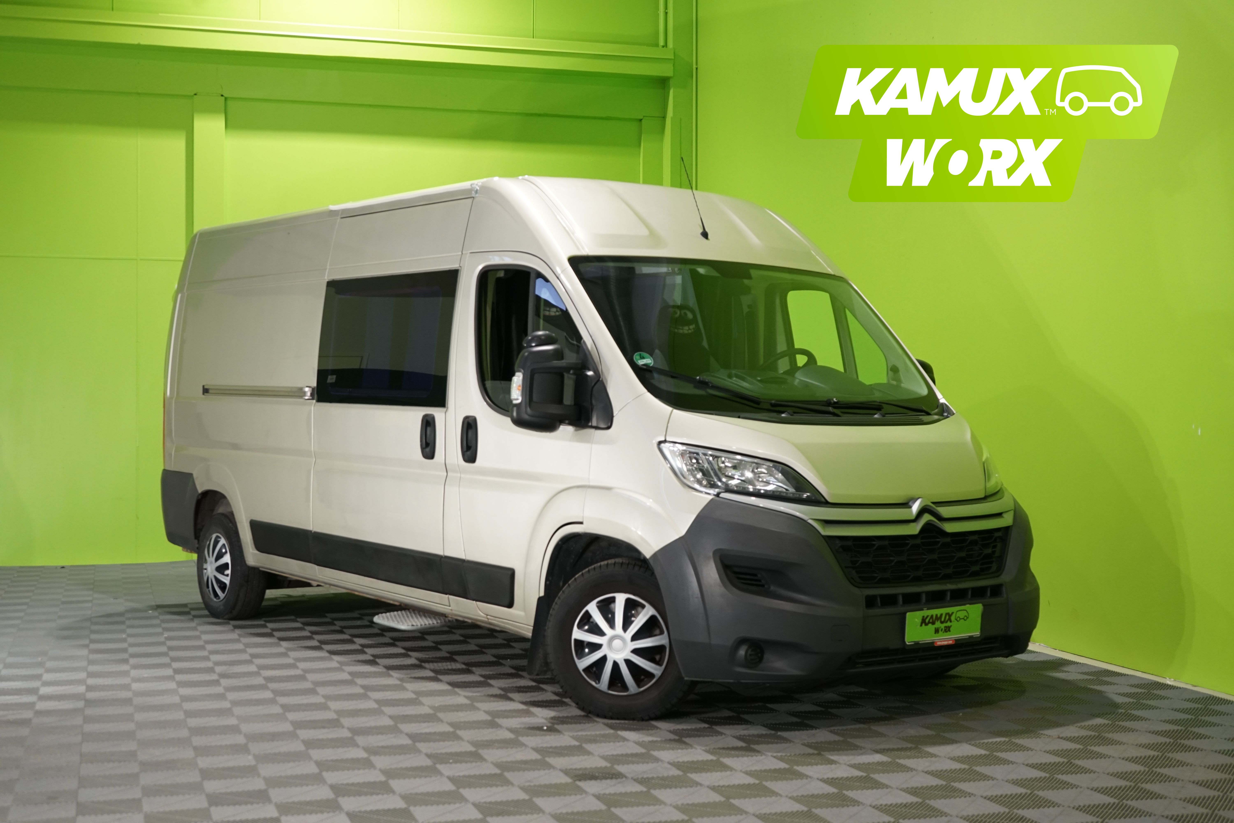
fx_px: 1542
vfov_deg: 29.9
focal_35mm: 45
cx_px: 617
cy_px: 412
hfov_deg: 43.6
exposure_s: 1/30
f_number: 5.6
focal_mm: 45
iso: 1000
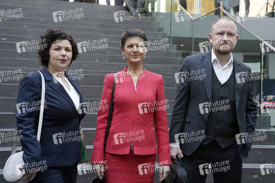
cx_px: 138
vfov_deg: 23.3
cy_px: 92
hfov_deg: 34.5
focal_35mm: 58
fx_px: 443
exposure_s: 1/200
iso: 4000
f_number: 5.6
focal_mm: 58
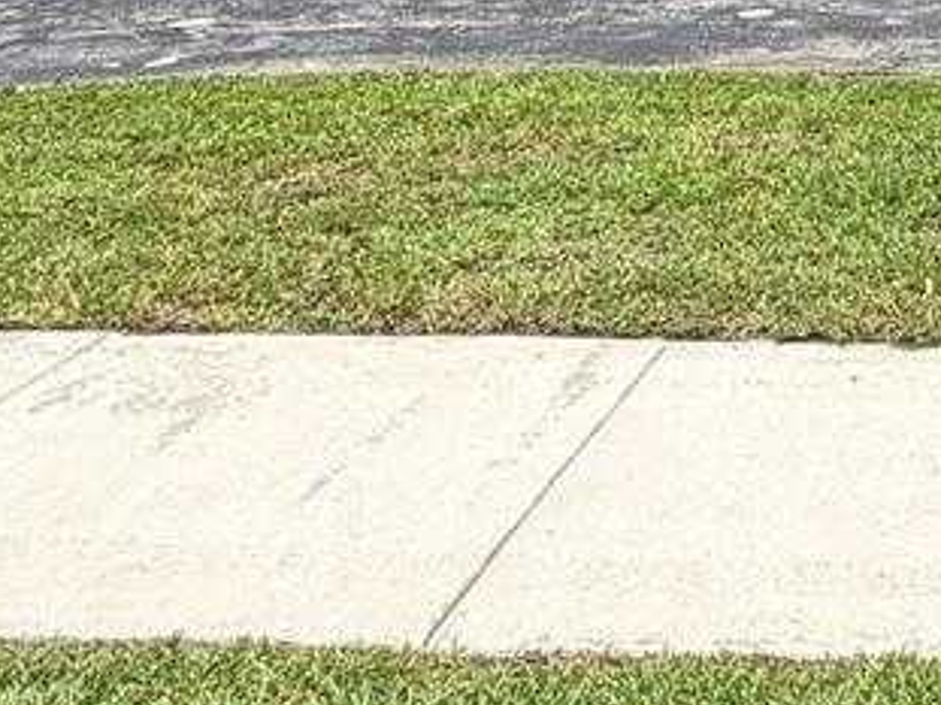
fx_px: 1956
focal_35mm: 72
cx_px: 1195
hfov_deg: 24.0
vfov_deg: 16.4
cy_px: -632
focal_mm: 2.22
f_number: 2.2
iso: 20
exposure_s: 1/1033
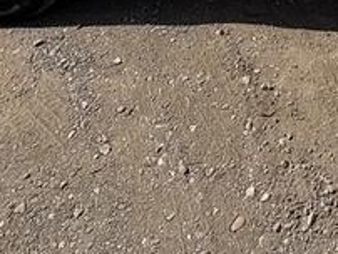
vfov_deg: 16.1
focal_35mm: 62
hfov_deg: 29.0
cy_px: -301
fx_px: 606
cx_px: 346
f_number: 2.2
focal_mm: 2.22
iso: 40
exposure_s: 1/2674
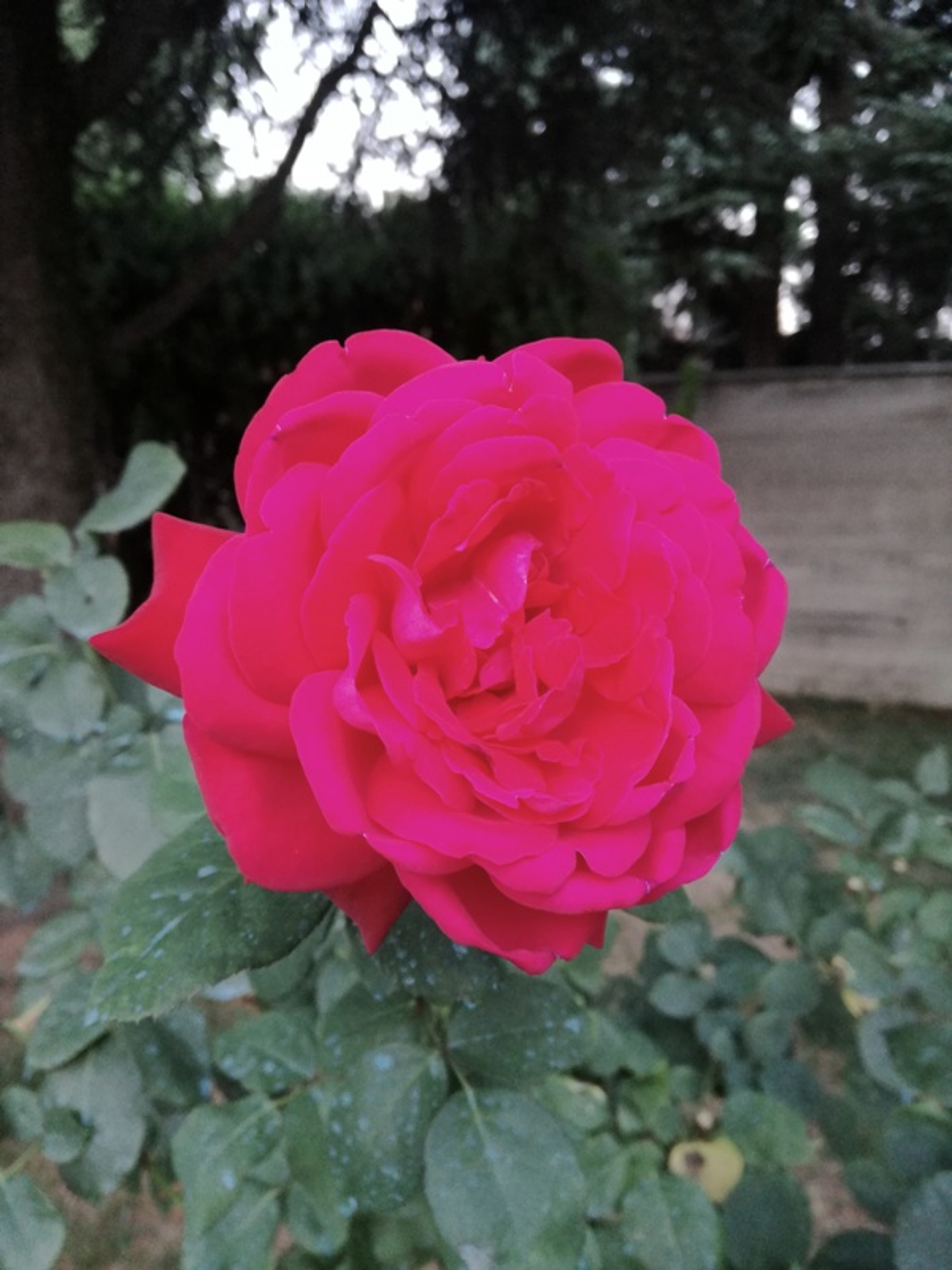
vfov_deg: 65.3
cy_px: 635
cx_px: 476
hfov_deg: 51.4
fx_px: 990
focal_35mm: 27
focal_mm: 3.79
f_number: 2
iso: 250
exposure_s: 1/33.3
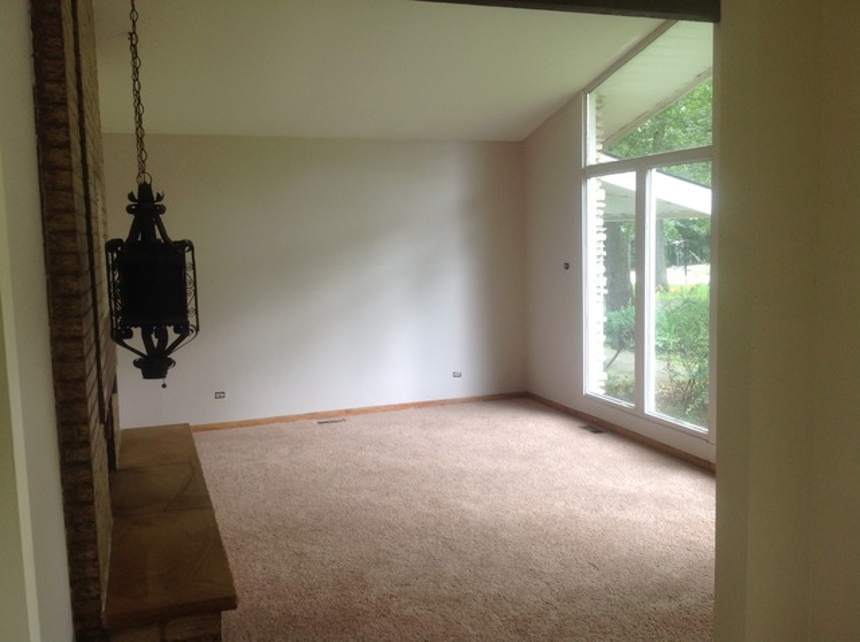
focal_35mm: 35
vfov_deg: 40.6
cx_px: 430
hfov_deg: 52.7
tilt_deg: -5.6
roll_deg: +2.0
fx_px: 868
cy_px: 321
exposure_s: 1/40
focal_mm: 4.28
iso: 50
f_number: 2.4
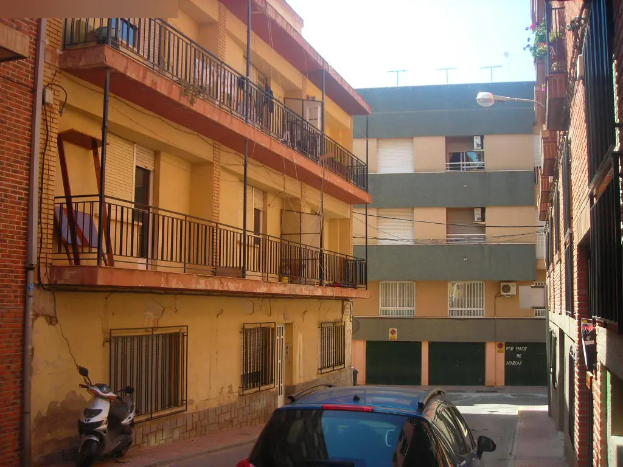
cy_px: 234
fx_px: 684
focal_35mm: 38
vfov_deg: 37.7
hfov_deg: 49.0
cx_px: 312
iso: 50
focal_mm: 6.3
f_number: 3.2
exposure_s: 1/174
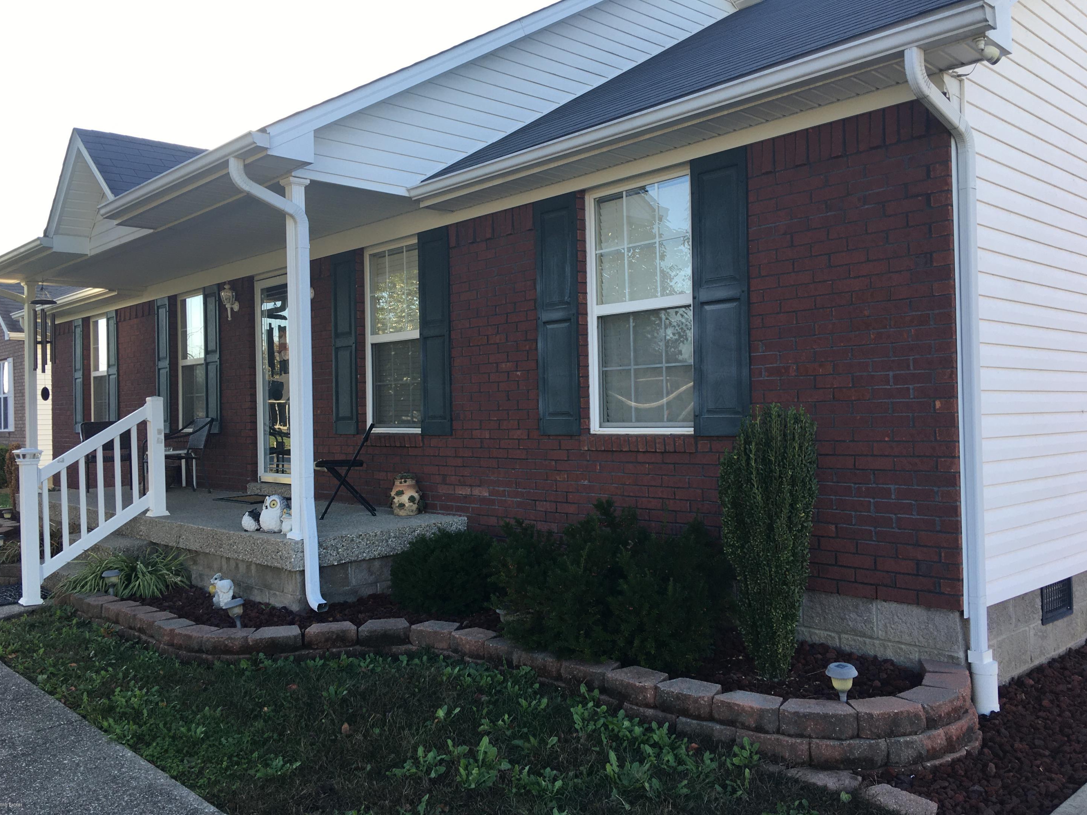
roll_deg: +1.2
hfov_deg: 60.0
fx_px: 942
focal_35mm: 30
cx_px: 539
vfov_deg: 46.8
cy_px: 410
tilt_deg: +1.8
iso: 25
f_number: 2.2
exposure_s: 1/212
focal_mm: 4.15
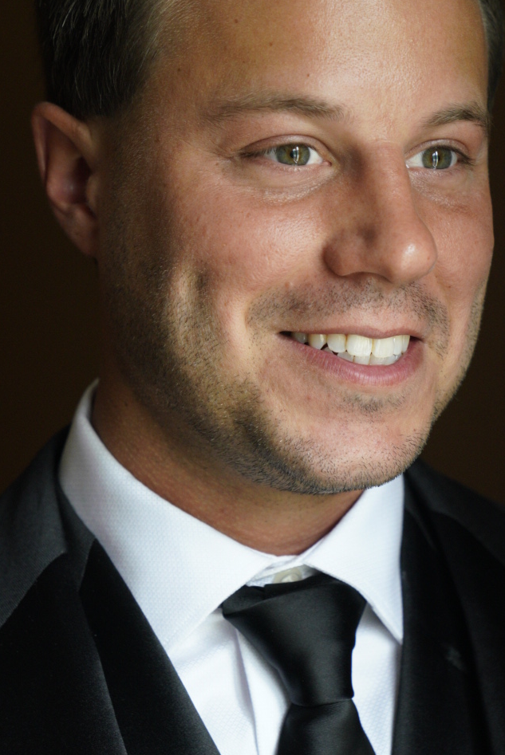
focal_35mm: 116
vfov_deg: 17.6
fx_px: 2436
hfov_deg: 11.8
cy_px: 372
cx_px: 282
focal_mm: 68
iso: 2500
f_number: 4.5
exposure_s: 1/200
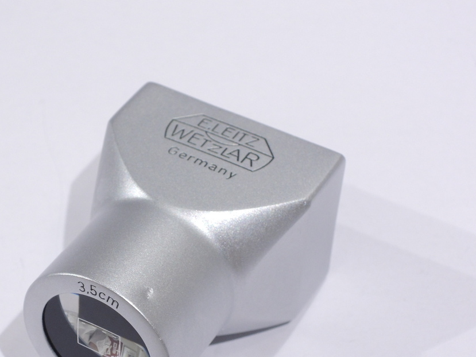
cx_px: 175
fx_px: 1692
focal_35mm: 123
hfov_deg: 16.0
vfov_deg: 12.0
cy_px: 253
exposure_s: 1/80
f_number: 5
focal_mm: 15.2
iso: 400
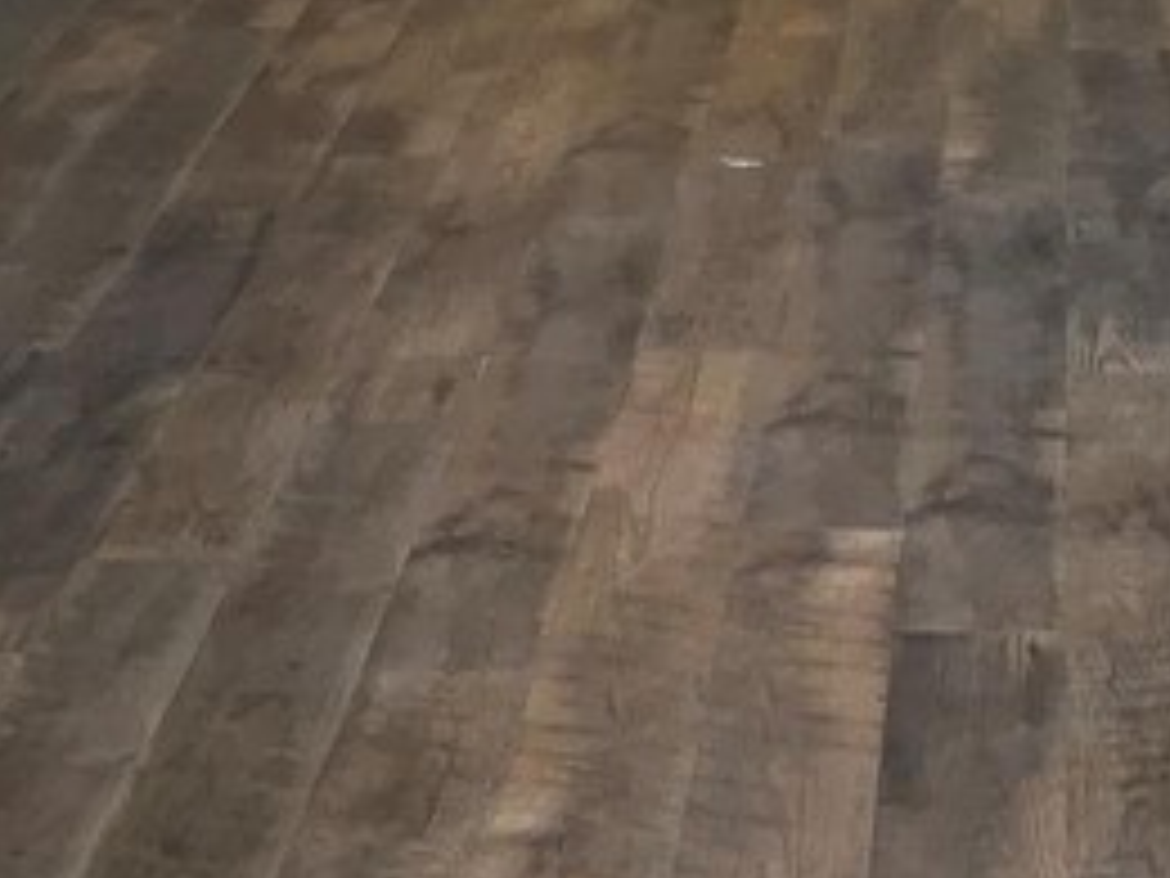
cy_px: -230
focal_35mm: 114
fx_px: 3853
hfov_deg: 17.0
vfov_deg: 12.6
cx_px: 1071
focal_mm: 3
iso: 20
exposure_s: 1/60
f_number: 1.8
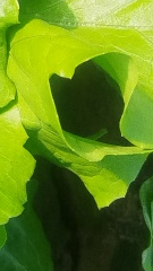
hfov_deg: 8.6
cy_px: 46
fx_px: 909
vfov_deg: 16.9
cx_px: -241
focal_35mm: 126
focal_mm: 4.95
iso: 100
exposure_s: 1/460
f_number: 1.9
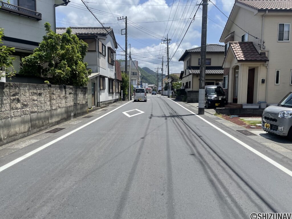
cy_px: 110
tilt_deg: -5.5
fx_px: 219
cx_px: 146
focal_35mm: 26
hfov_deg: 67.3
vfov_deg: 53.1
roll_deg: -2.0
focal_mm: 4.2
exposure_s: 1/4000
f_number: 1.6
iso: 32
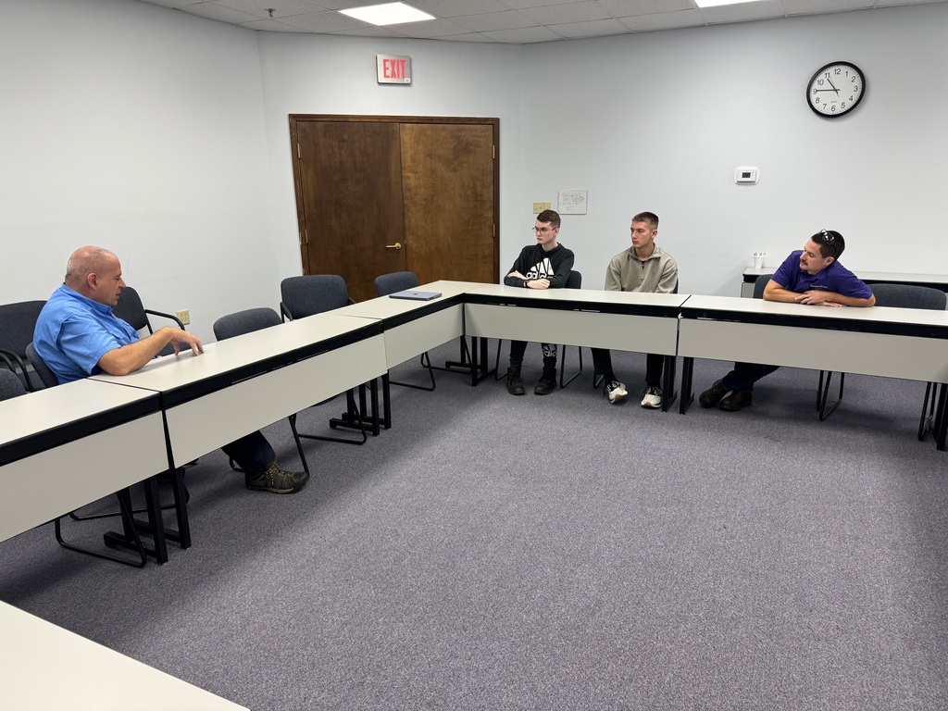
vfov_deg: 56.8
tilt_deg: -13.6
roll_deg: +2.0
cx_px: 474
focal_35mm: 24
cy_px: 356
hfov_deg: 71.6
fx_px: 657
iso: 100
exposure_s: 1/120
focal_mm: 6.76
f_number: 1.78
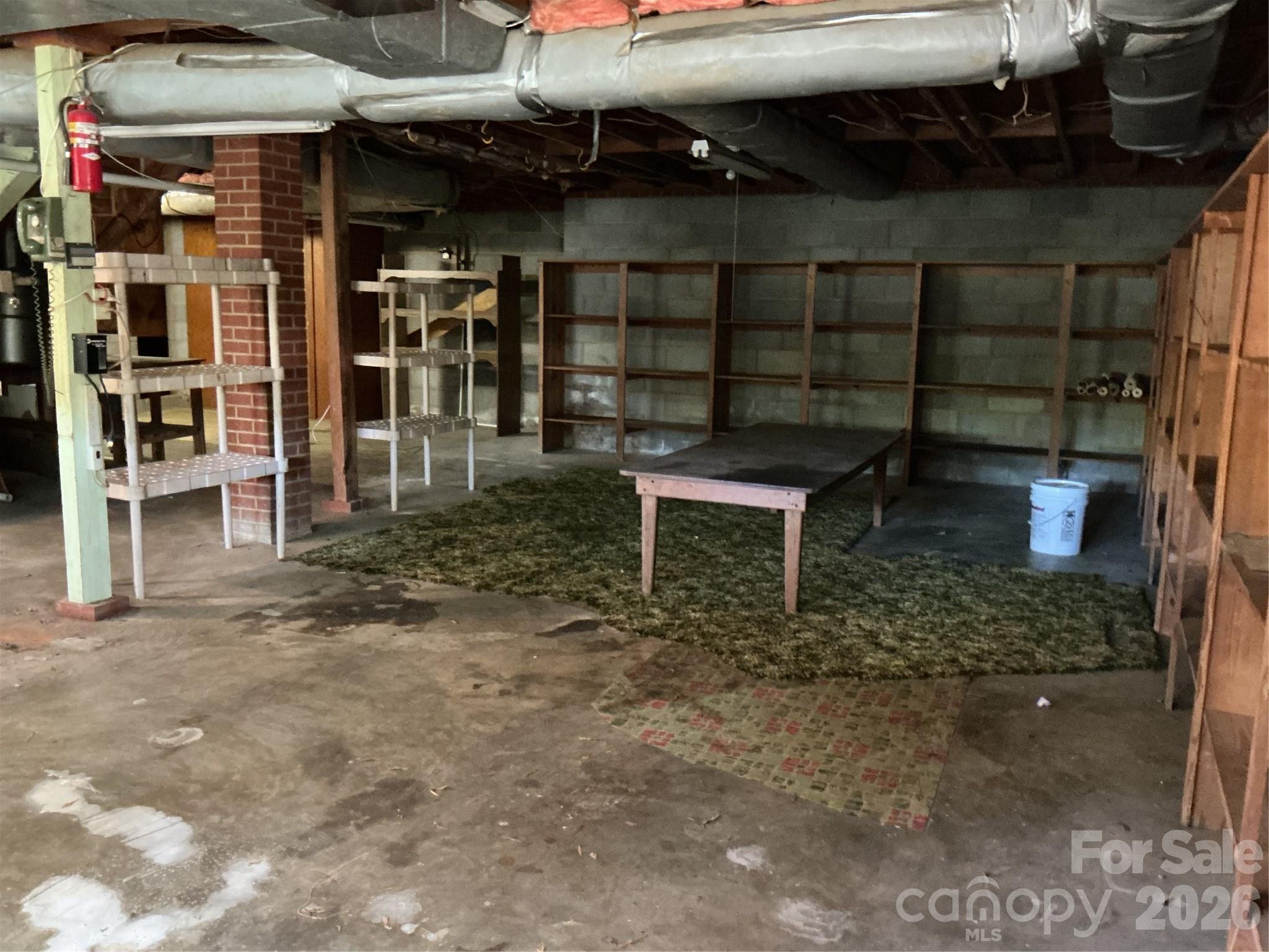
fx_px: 1063
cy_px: 476
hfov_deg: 61.7
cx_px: 634
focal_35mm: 29
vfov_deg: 48.2
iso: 500
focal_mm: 3
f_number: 1.8
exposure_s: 1/20
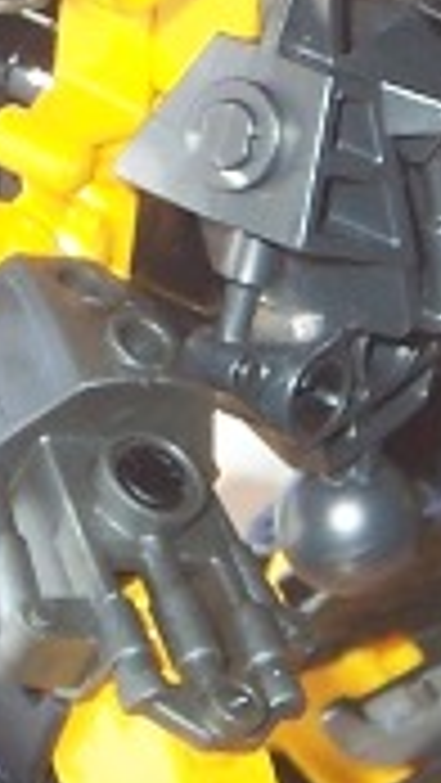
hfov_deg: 4.3
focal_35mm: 286
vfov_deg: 7.5
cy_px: 387
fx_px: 5940
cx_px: 326
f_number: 3.4
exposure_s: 1/250
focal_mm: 8.6
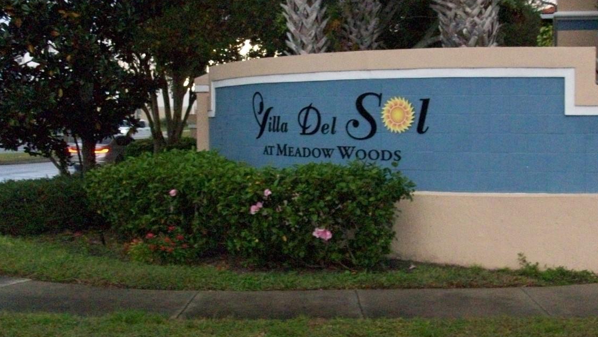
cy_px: 126
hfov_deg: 39.0
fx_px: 840
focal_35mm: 53
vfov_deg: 22.6
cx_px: 366
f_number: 2.8
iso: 320
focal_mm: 5.7
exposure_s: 1/60
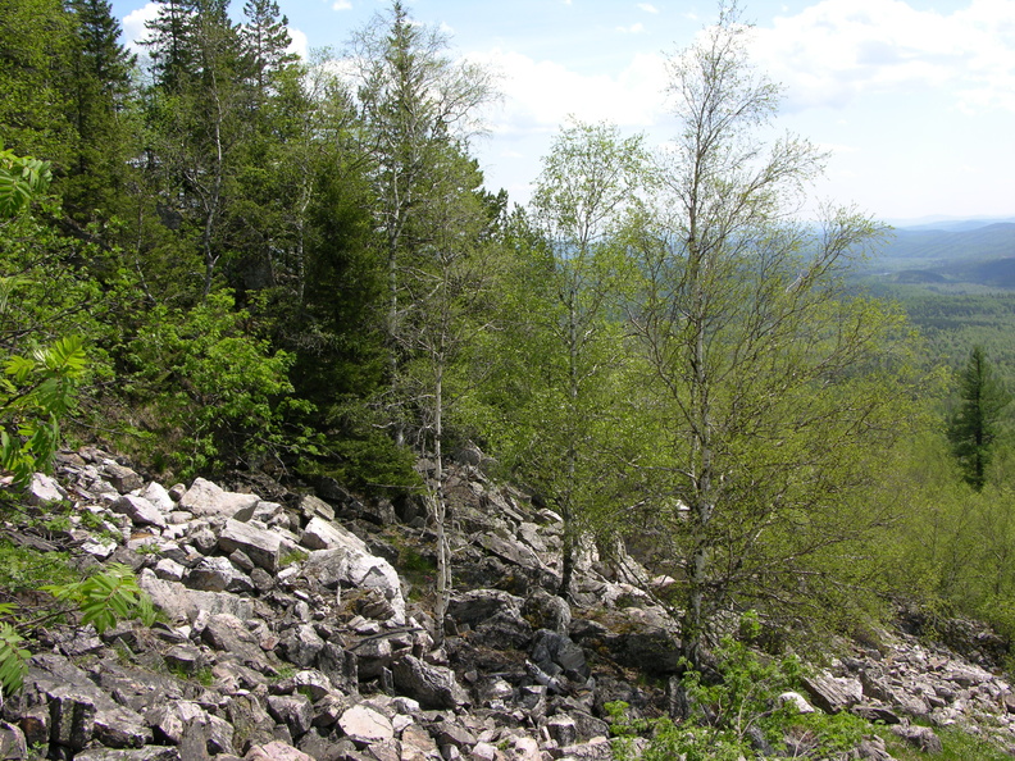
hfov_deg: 52.6
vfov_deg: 40.7
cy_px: 380
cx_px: 508
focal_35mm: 35
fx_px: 1026
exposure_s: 1/250
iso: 50
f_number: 5
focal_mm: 8.9
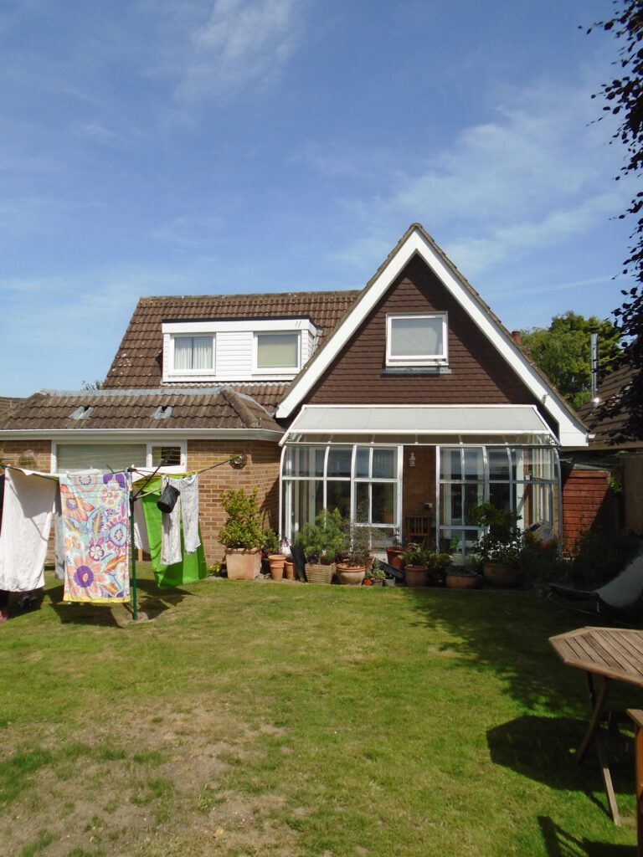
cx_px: 322
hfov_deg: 53.1
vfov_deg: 67.3
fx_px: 644
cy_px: 428
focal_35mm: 26
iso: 100
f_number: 8
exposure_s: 1/200
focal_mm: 4.6
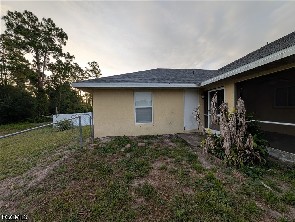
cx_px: 148
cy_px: 111
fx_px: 102
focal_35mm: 12
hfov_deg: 110.5
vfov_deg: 94.6
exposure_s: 1/914
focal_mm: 2.02
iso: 49
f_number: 1.7
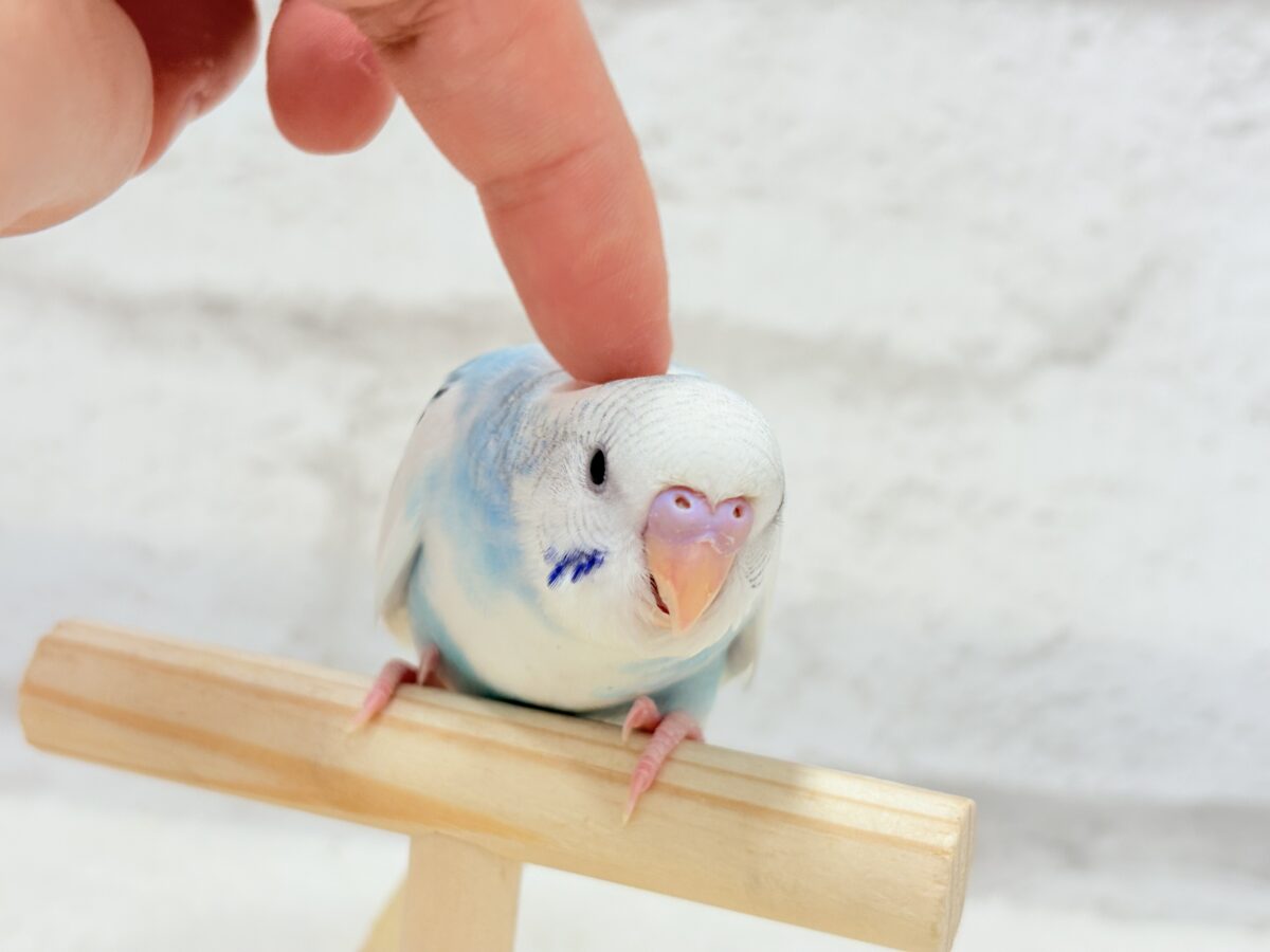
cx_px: 635
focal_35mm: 52
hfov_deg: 36.8
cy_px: 476
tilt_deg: -7.3
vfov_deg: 28.0
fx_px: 1908
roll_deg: -5.0
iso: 40
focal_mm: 5.96
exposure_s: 1/50
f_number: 1.6
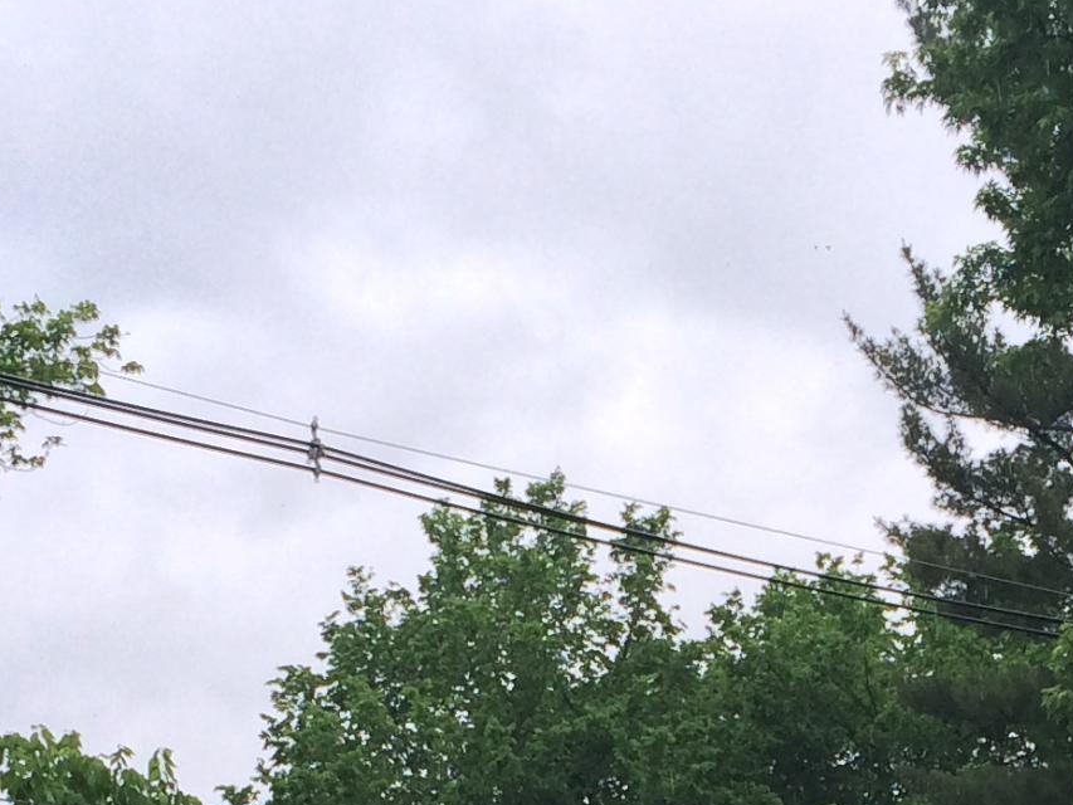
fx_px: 3162
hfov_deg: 19.1
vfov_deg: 13.4
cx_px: 840
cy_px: 1322
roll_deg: +3.4
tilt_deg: -3.2
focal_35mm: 102
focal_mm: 4.15
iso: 32
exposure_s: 1/402
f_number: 2.2
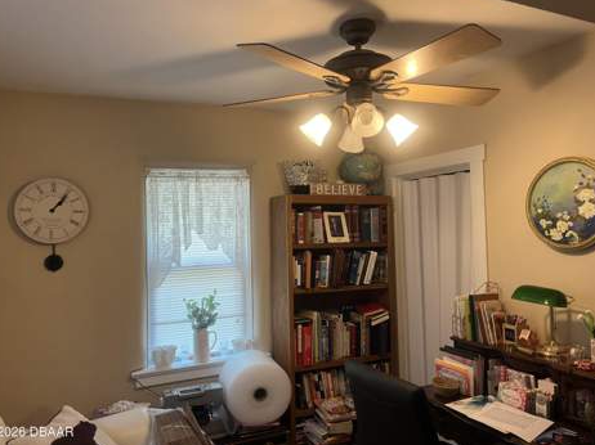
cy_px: 221
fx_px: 464
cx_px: 295
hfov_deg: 65.3
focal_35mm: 27
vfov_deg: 51.3
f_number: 1.6
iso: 100
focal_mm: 5.1
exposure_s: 1/60
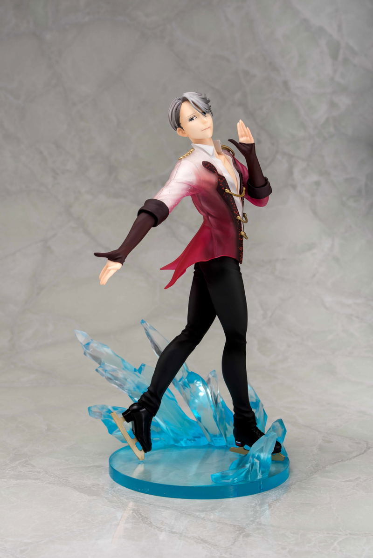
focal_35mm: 50
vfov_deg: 39.6
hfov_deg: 27.0
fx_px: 777
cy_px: 279
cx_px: 186
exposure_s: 1/100
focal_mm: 50
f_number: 2.8
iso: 64
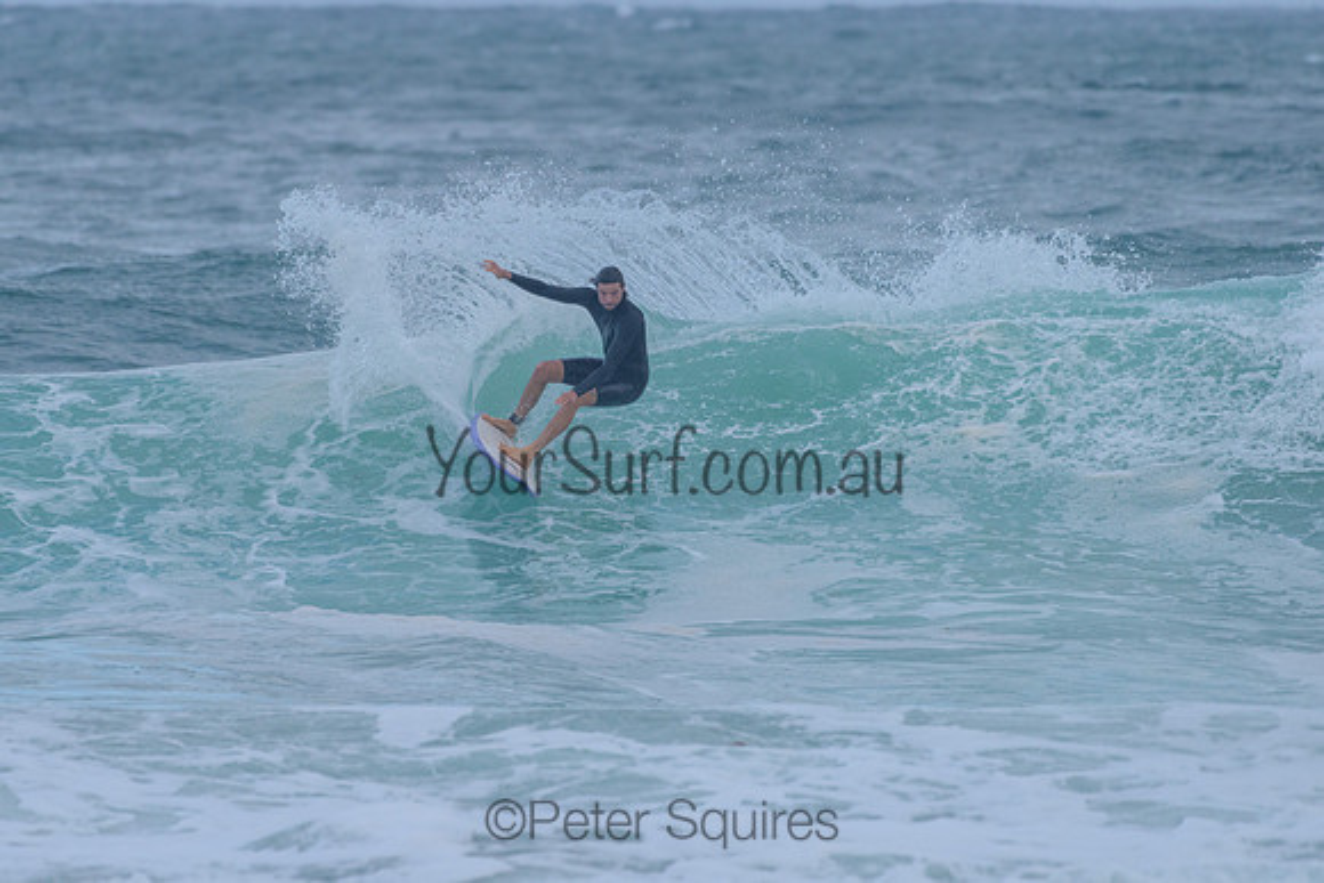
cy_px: 345
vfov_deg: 2.2
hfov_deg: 3.4
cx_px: 538
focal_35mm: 613
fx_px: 22533
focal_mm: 500
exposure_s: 1/2000
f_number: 5.6
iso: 640
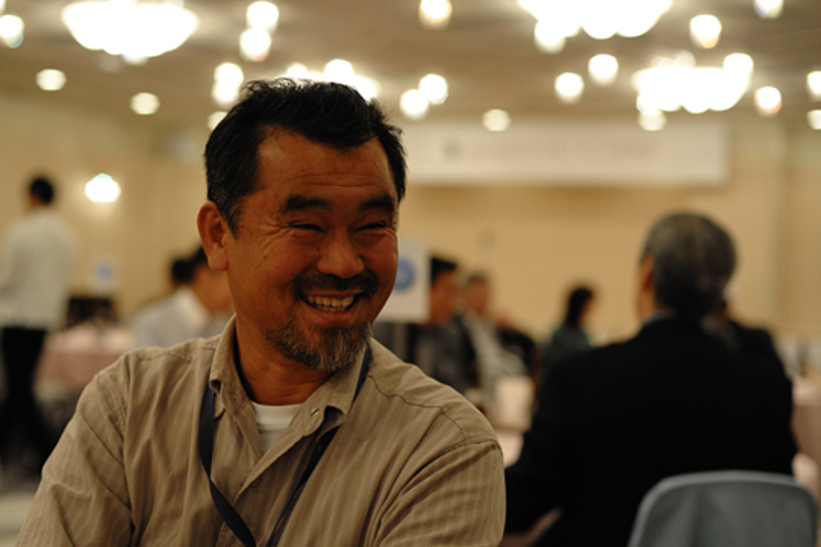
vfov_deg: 23.0
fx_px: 1345
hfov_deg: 33.9
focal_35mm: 59
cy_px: 277
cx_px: 357
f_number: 2.8
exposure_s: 1/100
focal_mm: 50
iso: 900
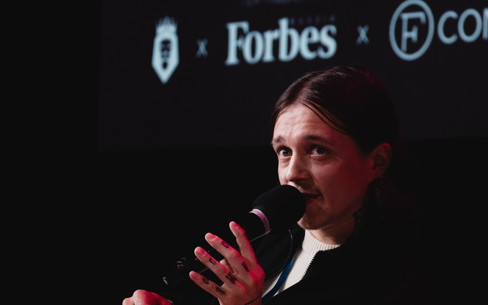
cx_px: 334
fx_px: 2860
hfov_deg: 9.7
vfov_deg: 6.1
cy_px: 196
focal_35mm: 215
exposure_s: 1/250
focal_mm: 100
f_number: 5.6
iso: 2000
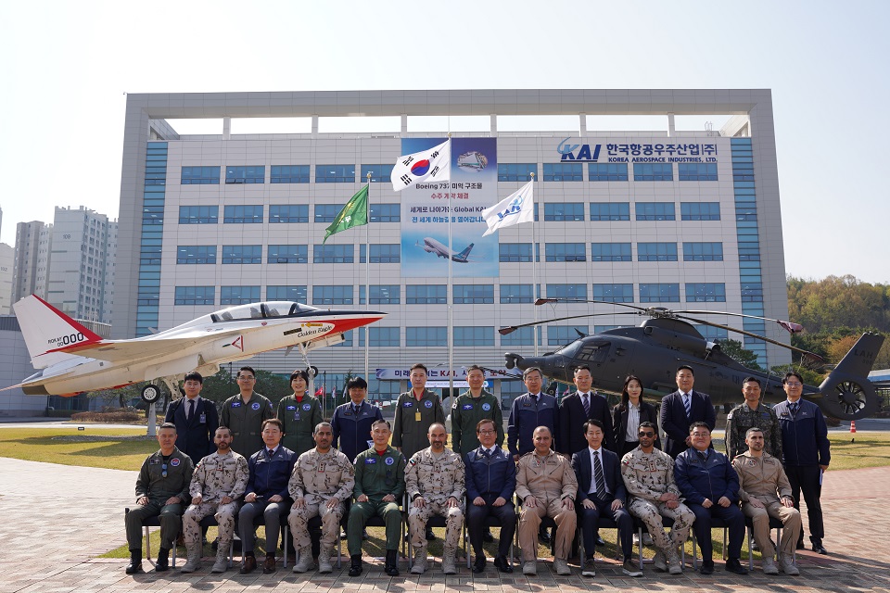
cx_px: 445
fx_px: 781
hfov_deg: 59.3
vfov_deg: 41.6
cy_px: 296
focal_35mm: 32
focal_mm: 31.6
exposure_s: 1/200
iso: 100
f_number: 8
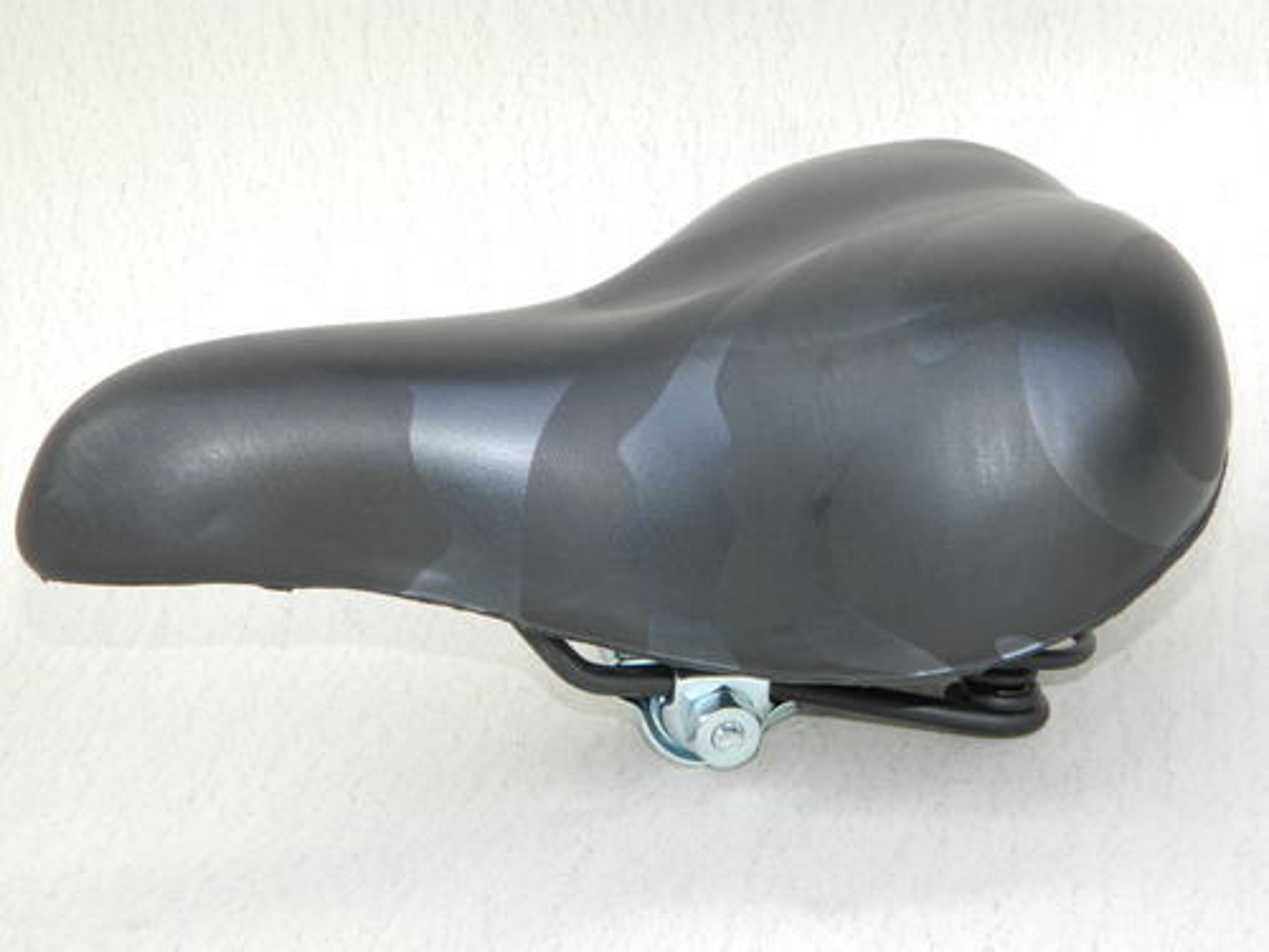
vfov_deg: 17.6
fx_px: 3079
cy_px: 476
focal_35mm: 84
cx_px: 634
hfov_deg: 23.3
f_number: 4.2
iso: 80
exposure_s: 1/100
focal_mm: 15.1
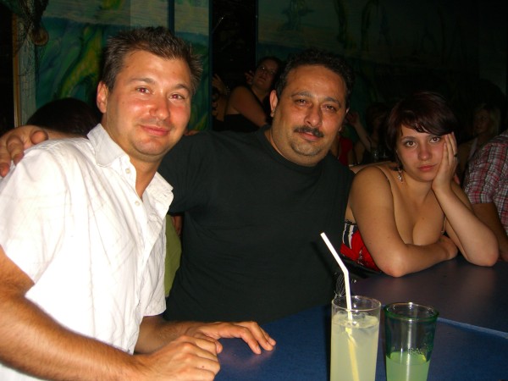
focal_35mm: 38
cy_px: 190
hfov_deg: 49.0
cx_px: 254
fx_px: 558
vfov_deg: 37.7
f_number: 2.8
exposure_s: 1/60
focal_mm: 7.9
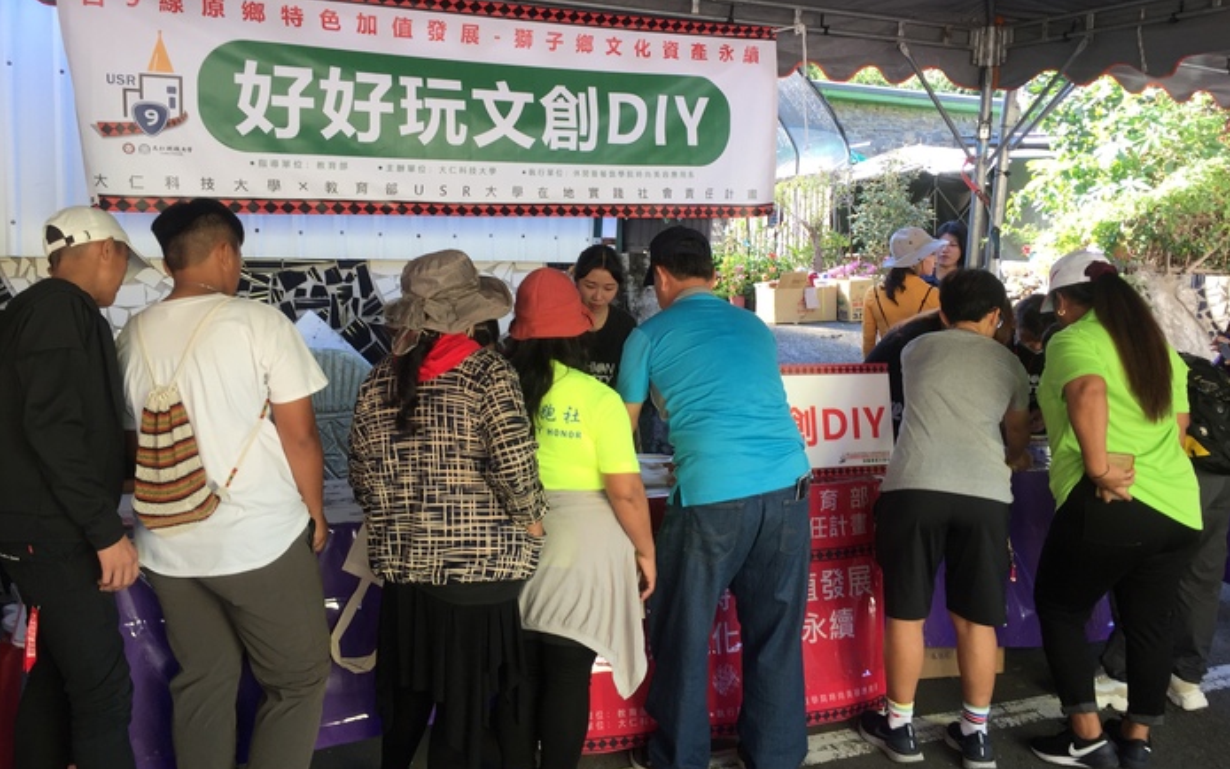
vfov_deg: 40.6
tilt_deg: -1.2
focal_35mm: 31
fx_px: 1039
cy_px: 346
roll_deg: -1.8
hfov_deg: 61.2
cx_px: 613
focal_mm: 4.15
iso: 32
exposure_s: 1/120
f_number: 2.2
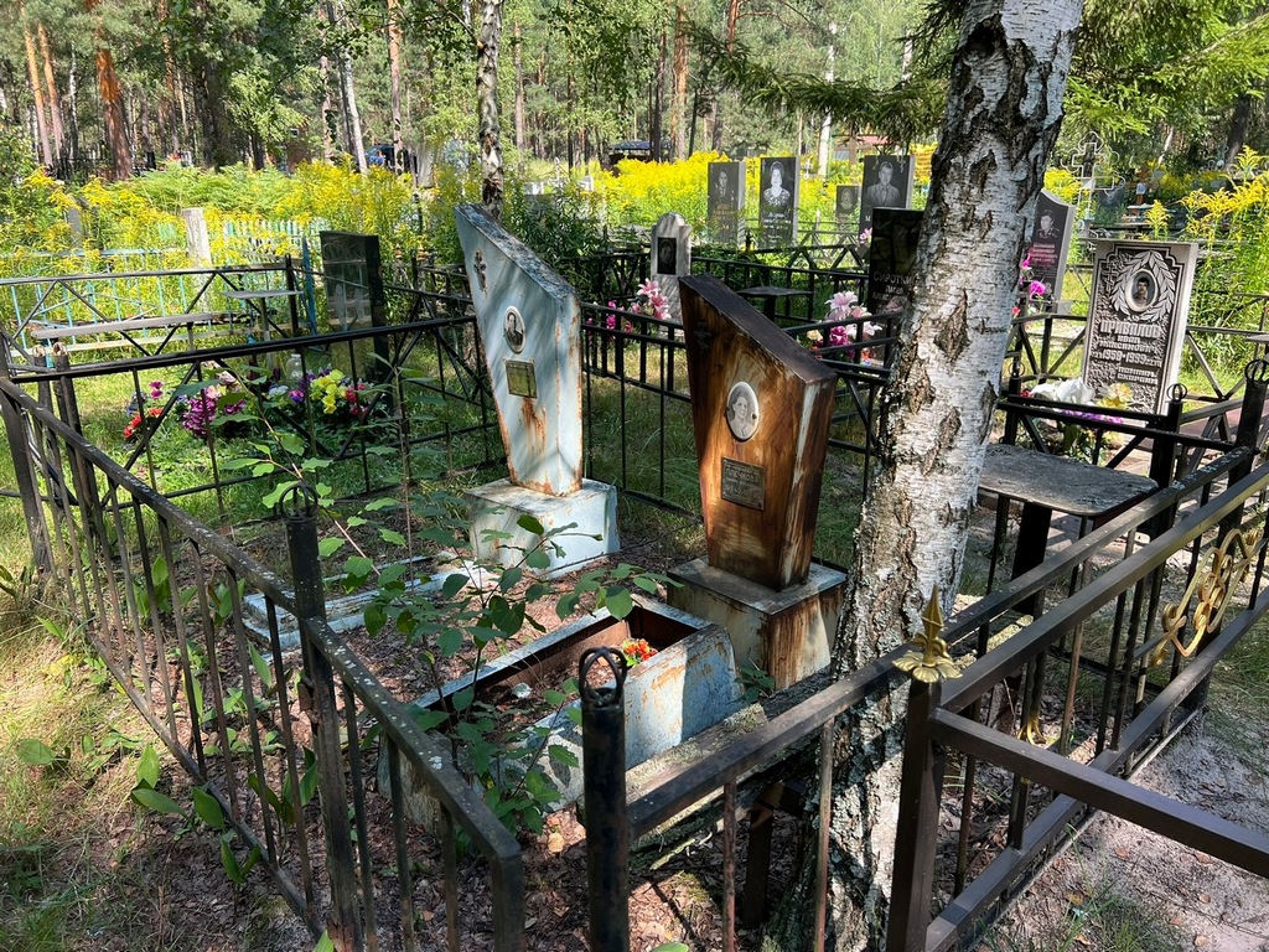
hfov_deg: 67.3
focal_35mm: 26
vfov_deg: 53.1
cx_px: 634
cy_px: 476
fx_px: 953
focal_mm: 5.7
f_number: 1.5
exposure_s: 1/445
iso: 50
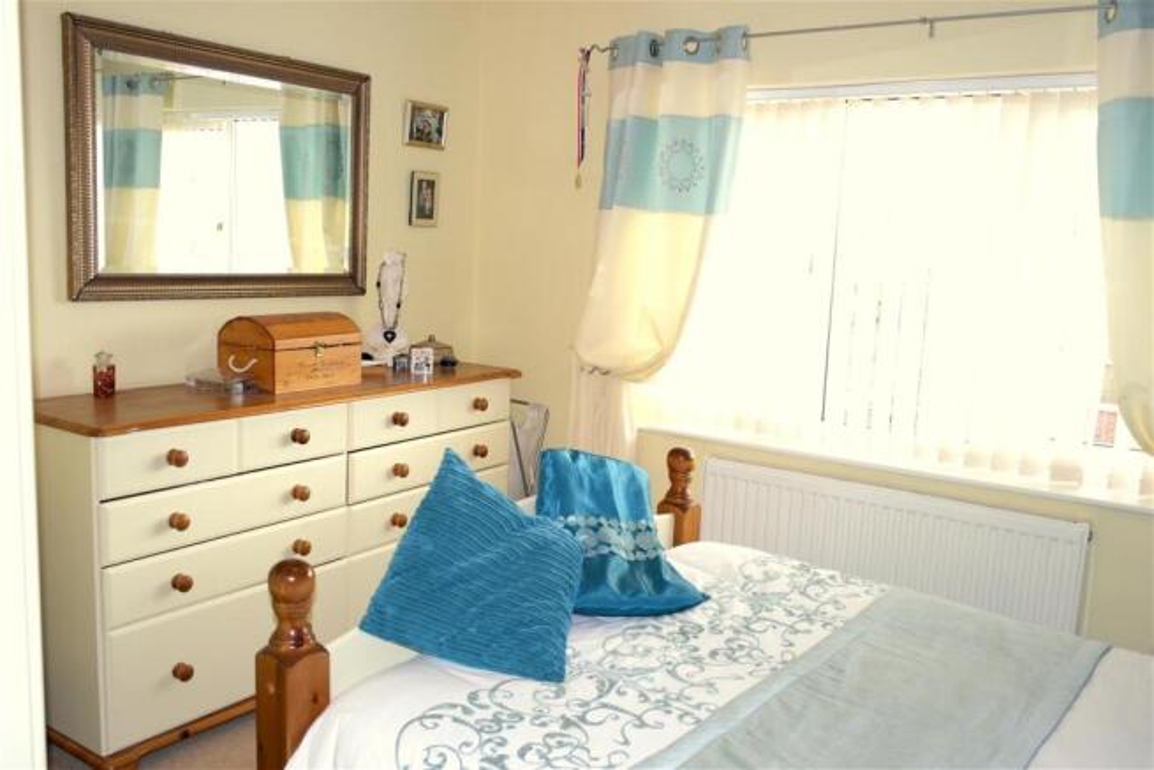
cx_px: 577
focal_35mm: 30
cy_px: 385
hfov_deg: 61.9
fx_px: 962
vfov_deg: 43.6
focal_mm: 20
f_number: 2.8
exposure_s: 1/80
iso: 100
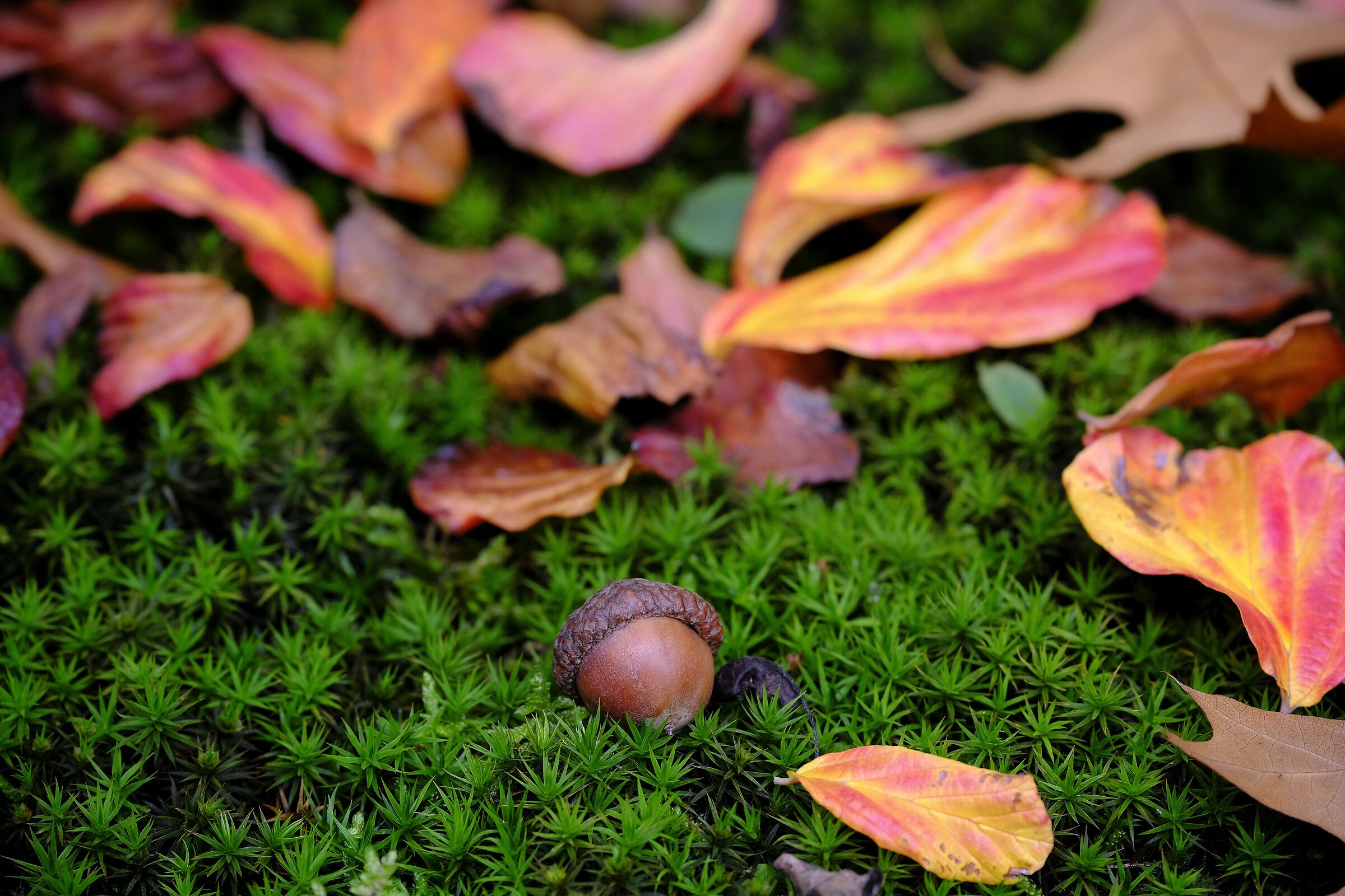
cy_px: 448
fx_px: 7845
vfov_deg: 6.5
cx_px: 672
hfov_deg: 9.8
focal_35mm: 210
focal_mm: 140
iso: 640
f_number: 5
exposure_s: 1/160
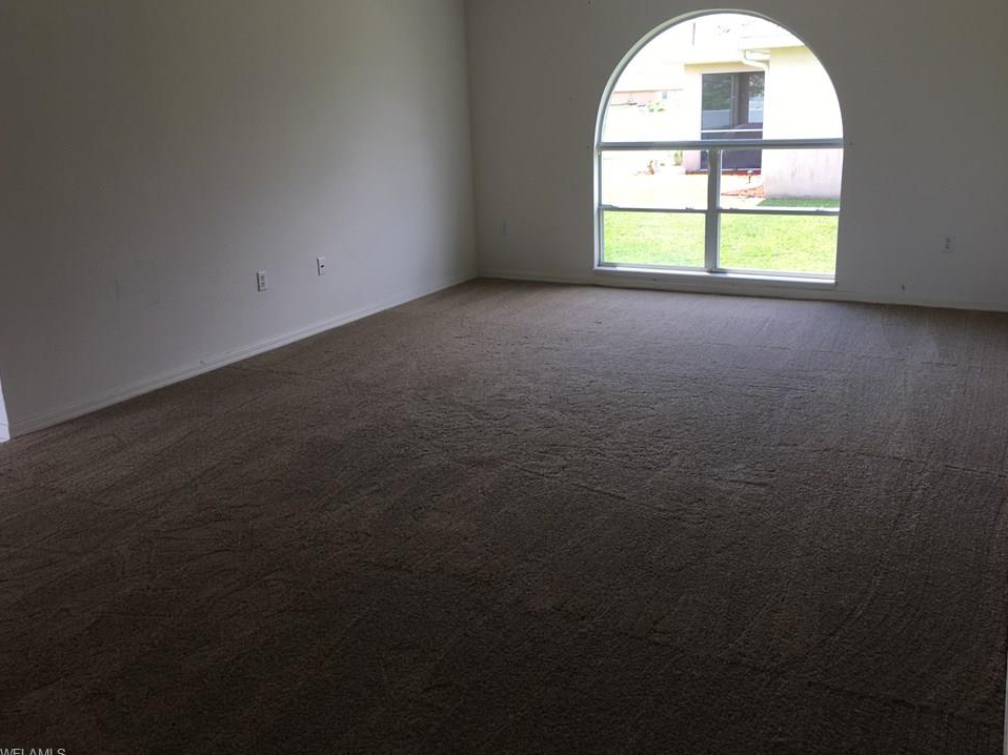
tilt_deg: -13.8
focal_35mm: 31
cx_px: 527
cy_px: 361
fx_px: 902
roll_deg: +1.5
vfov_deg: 45.4
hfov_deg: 58.3
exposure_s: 1/163
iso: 25
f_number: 2.2
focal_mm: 4.15
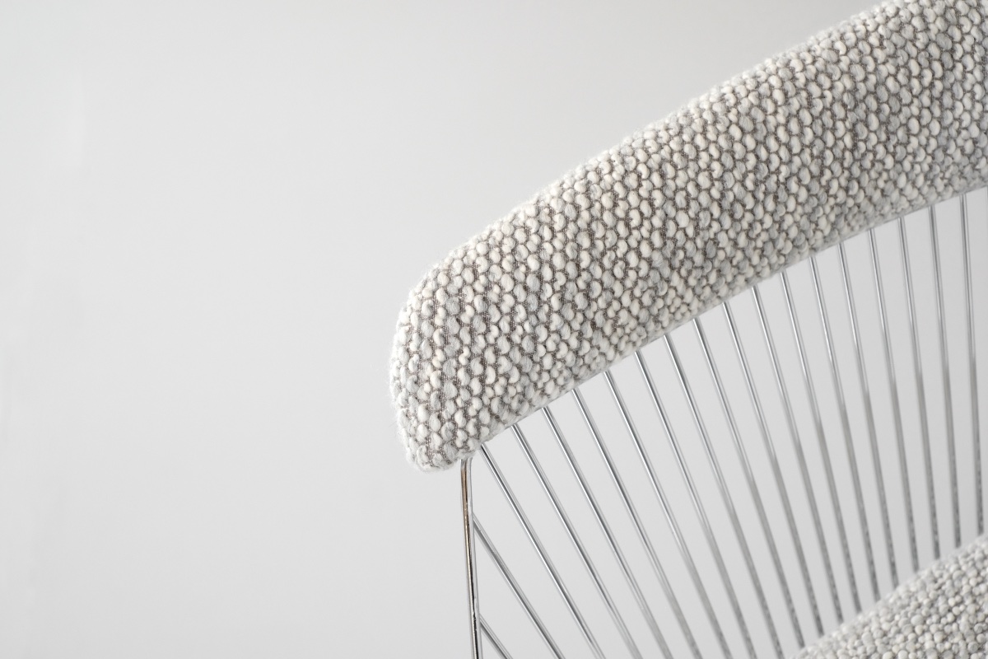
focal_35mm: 53
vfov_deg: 25.5
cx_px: 494
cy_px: 330
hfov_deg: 37.5
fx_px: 1454
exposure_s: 1/80
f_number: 5.6
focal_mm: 35
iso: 800
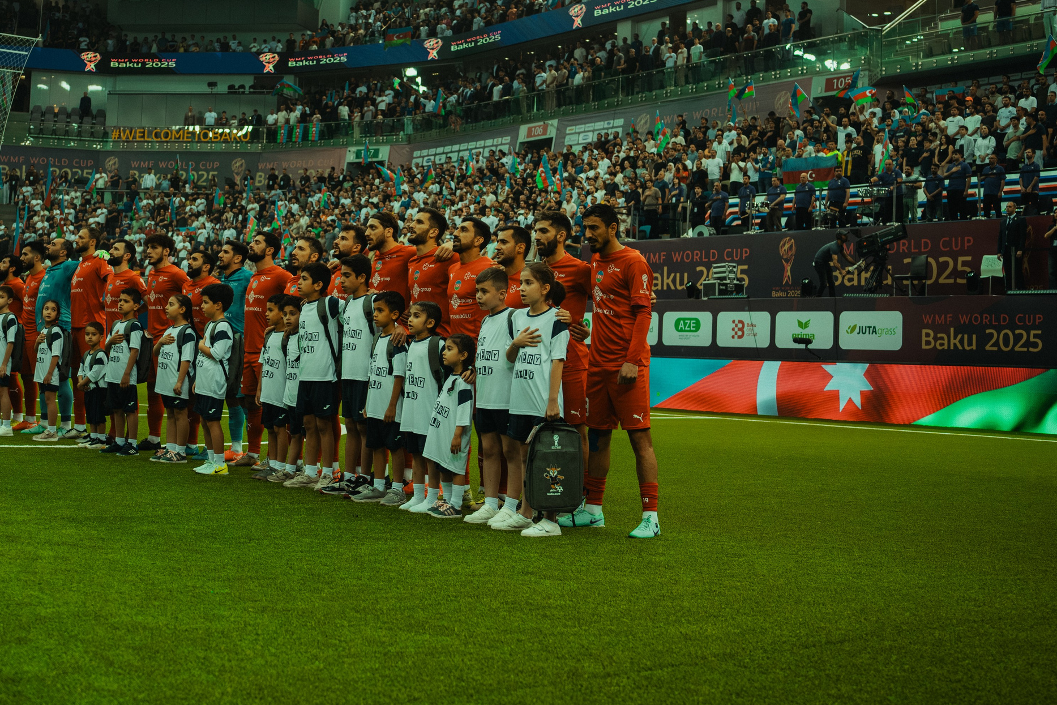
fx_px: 1409
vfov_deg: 27.9
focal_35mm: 48
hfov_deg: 40.8
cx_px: 397
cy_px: 227
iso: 2000
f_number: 3.5
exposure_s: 1/200
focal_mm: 35
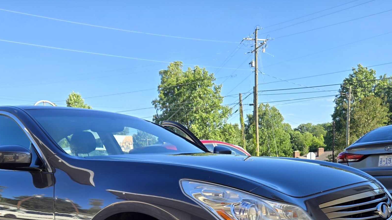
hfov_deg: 50.3
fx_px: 416
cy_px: 229
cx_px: 165
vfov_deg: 27.7
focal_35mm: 40
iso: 25
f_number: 1.8
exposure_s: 1/641
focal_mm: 5.4
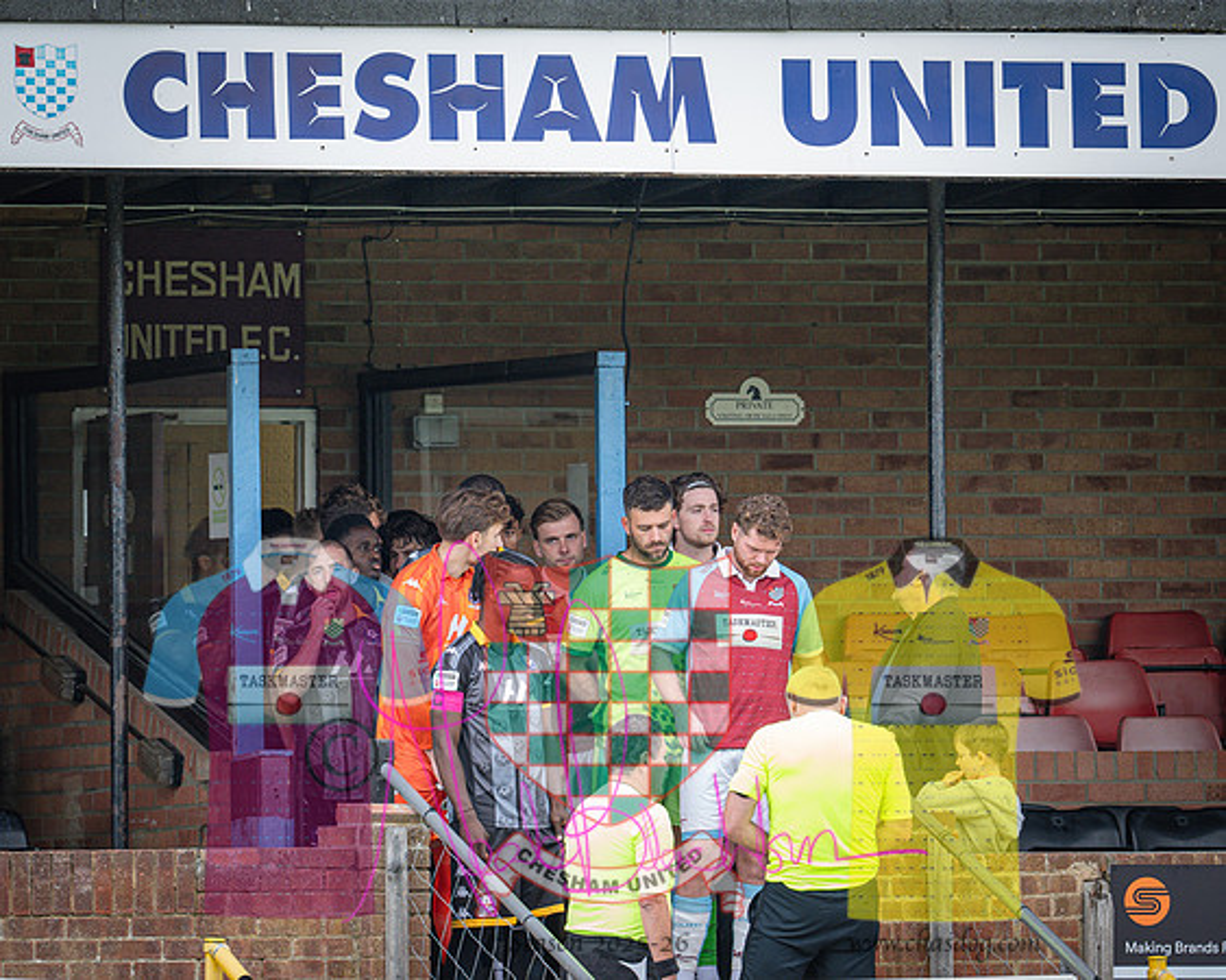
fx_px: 24825
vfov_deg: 2.3
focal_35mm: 684
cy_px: 490
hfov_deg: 2.8
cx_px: 658
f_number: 4.5
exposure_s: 1/160
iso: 640
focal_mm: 400
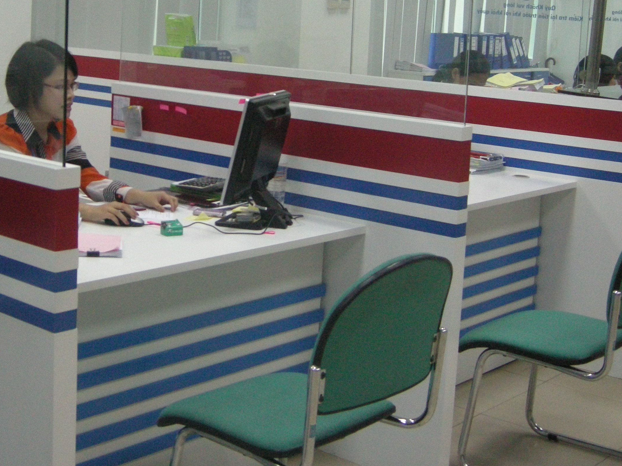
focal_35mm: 62
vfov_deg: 23.2
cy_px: 65
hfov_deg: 30.9
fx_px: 1114
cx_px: 195
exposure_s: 1/48.5
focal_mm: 7.5
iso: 400
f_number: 2.7
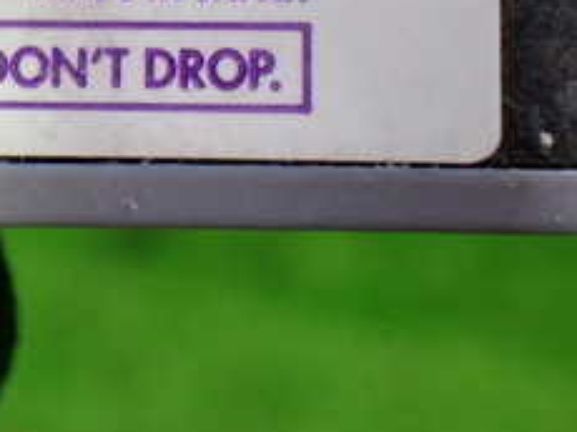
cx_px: -153
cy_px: -10
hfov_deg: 16.3
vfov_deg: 12.7
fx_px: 1915
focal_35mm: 115
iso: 800
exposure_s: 1/40
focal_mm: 7.84
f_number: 2.9
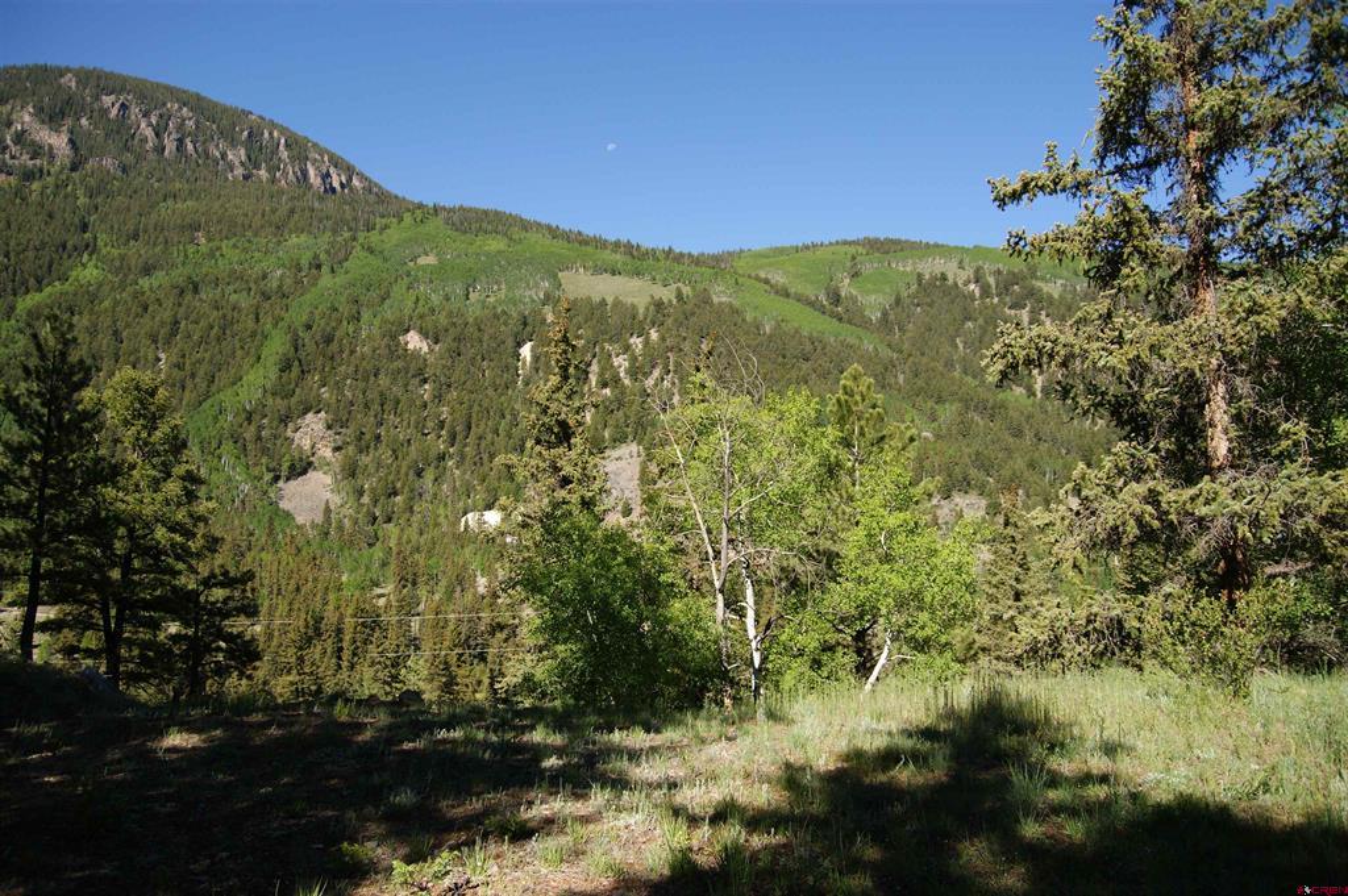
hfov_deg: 70.5
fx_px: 954
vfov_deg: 50.3
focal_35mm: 26
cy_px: 448
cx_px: 674
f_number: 3.5
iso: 100
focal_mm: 17
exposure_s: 1/800
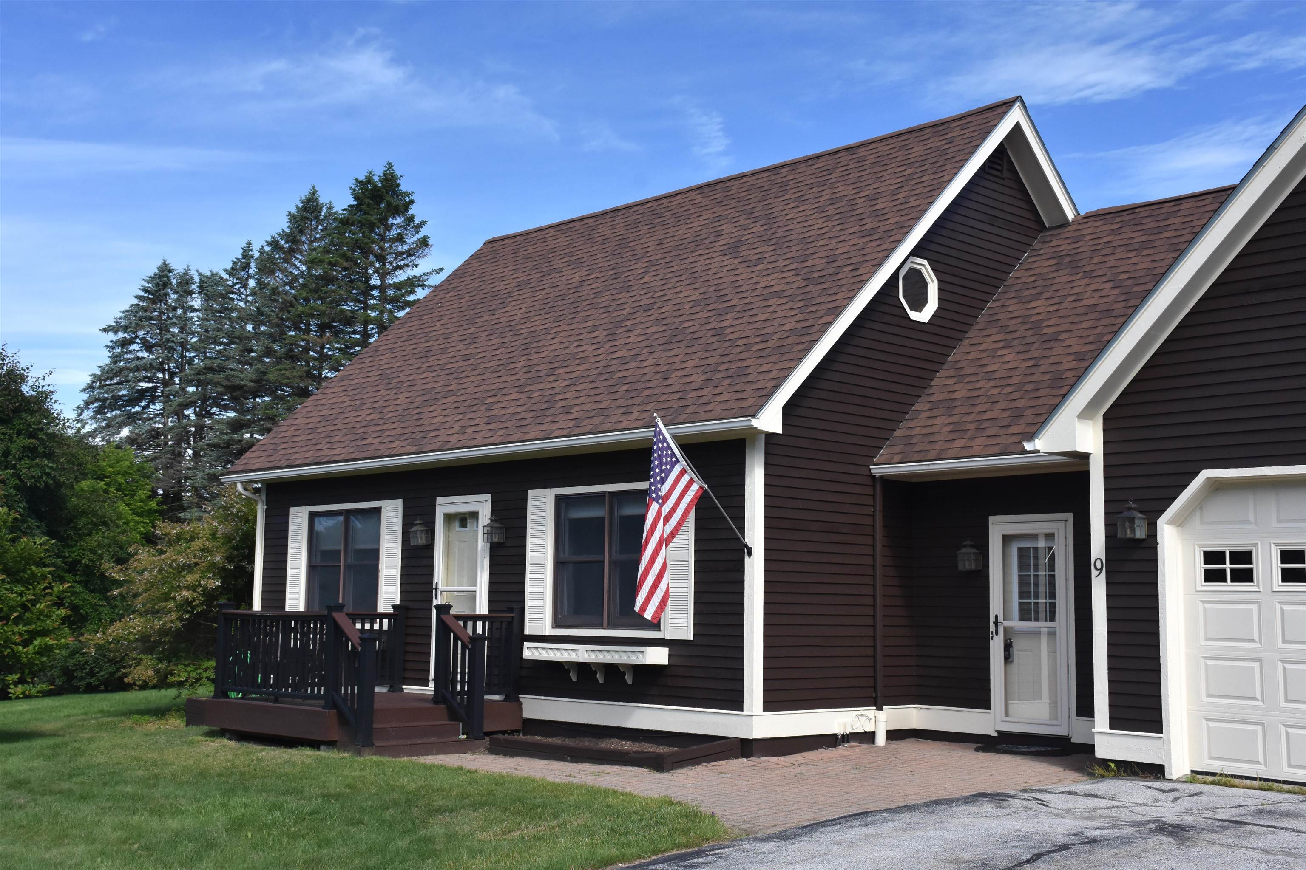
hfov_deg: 47.9
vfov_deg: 33.0
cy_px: 435
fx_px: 1469
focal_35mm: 40
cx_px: 653
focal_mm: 27
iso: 800
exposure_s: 1/400
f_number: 8
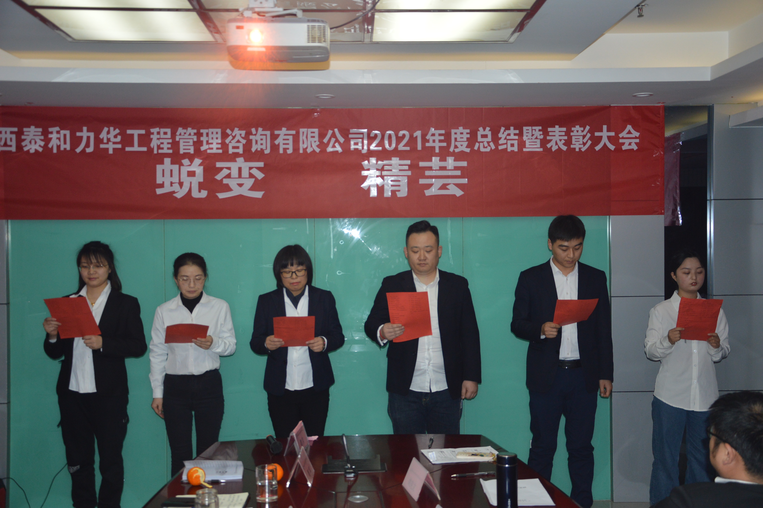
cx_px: 382
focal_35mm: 39
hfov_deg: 49.6
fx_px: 826
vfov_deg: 34.1
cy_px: 254
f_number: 4
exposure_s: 1/60
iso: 500
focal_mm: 26
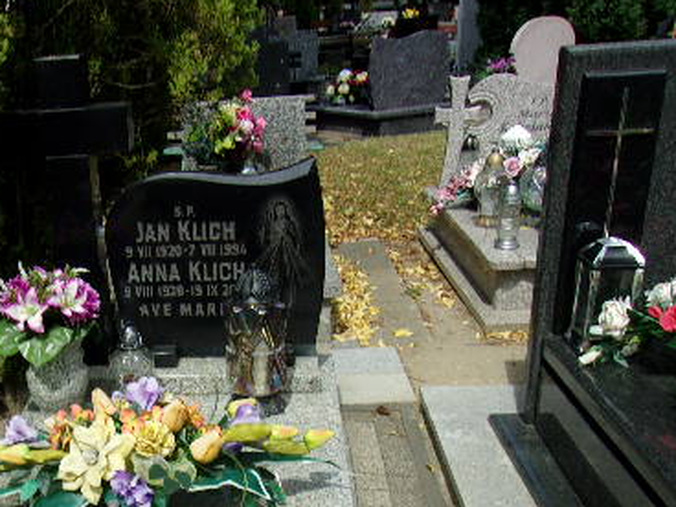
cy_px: 435
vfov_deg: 29.8
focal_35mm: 47
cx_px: 163
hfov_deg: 39.3
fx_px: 918
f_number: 10.4
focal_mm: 4.9
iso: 80
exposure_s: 1/120
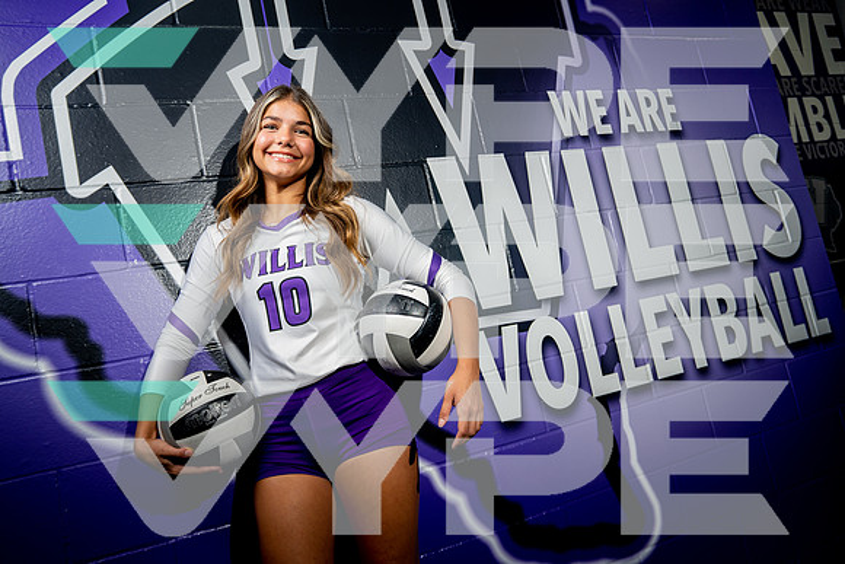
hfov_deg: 63.6
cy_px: 282
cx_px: 422
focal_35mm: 29
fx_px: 681
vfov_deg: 45.0
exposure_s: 1/250
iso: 200
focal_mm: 29
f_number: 4
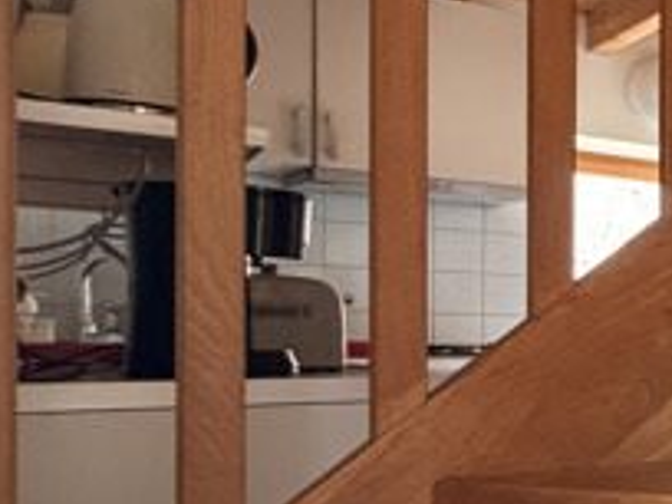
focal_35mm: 55
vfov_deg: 26.4
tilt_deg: +0.6
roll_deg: +0.3
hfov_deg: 21.5
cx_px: 1225
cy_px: 339
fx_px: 1068
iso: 320
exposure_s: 1/78
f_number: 2.2
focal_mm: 2.22
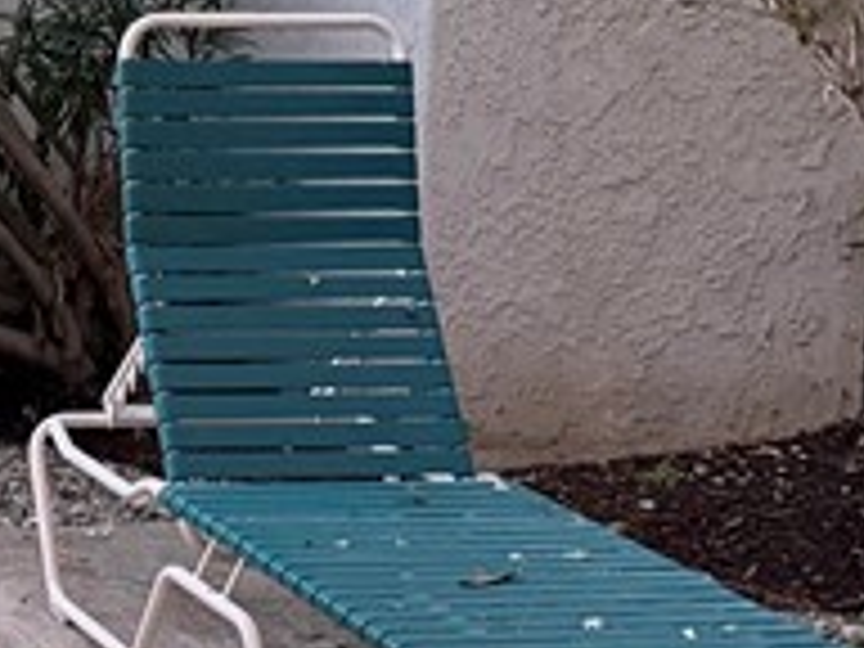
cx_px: -450
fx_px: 3195
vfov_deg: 11.6
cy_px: 194
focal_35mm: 128
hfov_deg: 14.3
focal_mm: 6.76
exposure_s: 1/40
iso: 1000
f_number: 1.78
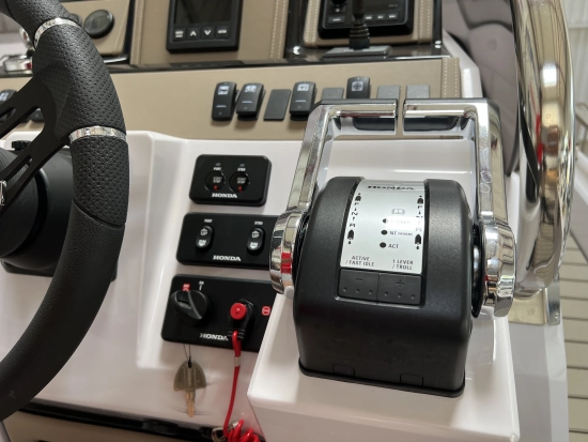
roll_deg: +4.6
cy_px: 221
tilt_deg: -24.8
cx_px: 294
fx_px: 442
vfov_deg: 53.1
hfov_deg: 67.3
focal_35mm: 26
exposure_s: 1/121
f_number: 1.5
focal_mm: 5.7
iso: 50
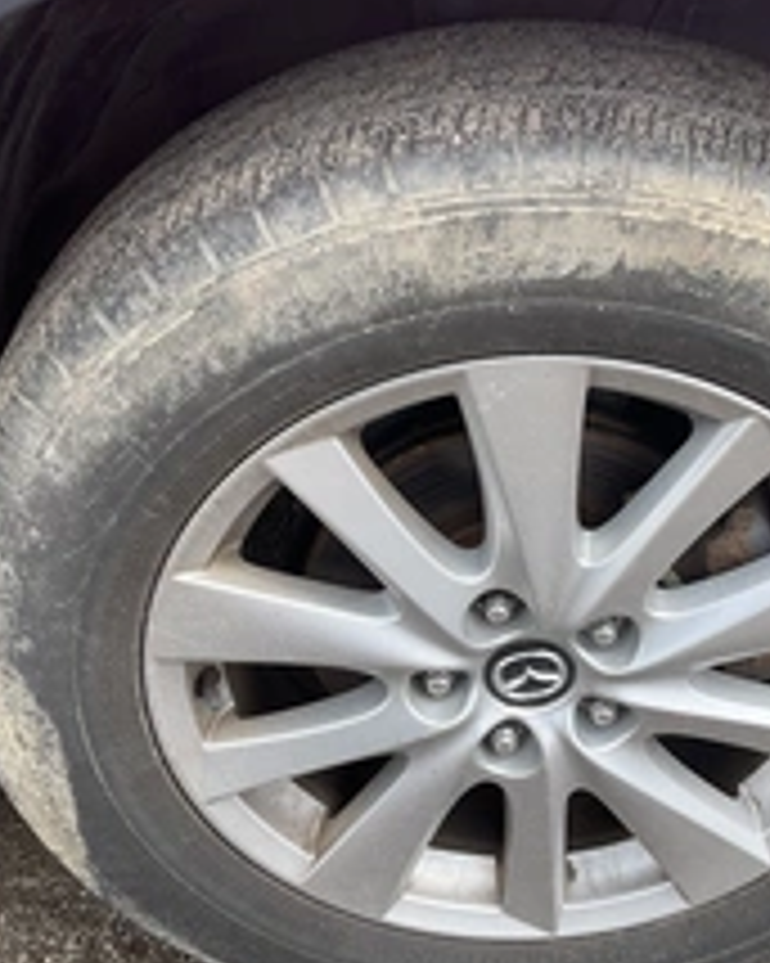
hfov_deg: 28.5
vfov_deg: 35.3
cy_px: 549
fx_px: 1511
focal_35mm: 53
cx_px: 473
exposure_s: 1/378
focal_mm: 3
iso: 25
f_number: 1.8
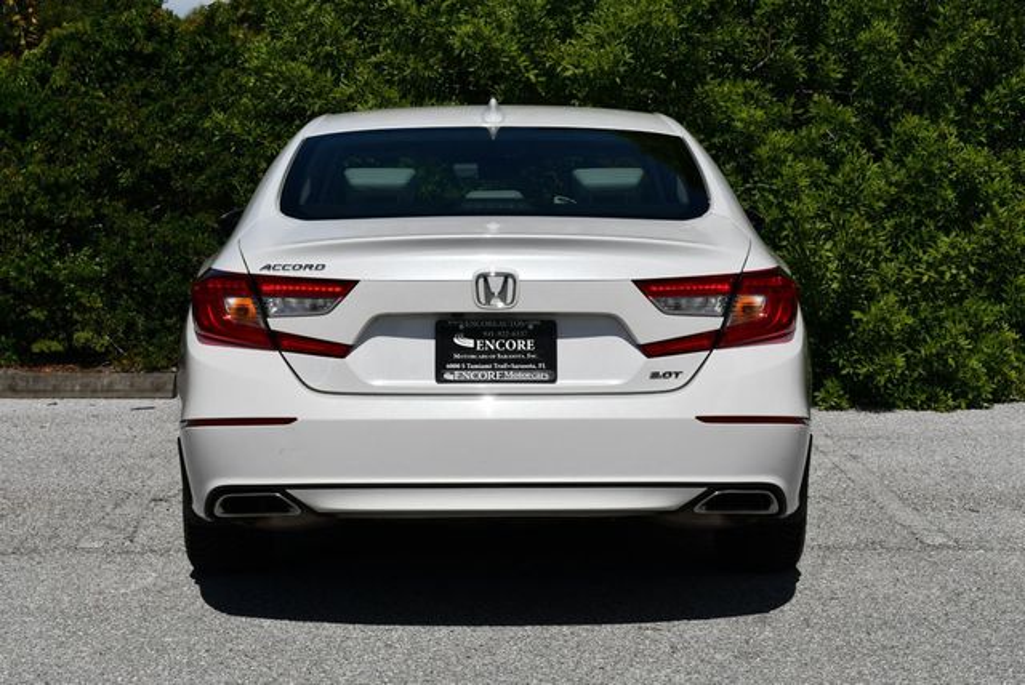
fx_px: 2166
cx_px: 512
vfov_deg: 18.0
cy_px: 342
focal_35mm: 76
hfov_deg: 26.6
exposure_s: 1/400
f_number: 10
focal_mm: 38
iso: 100
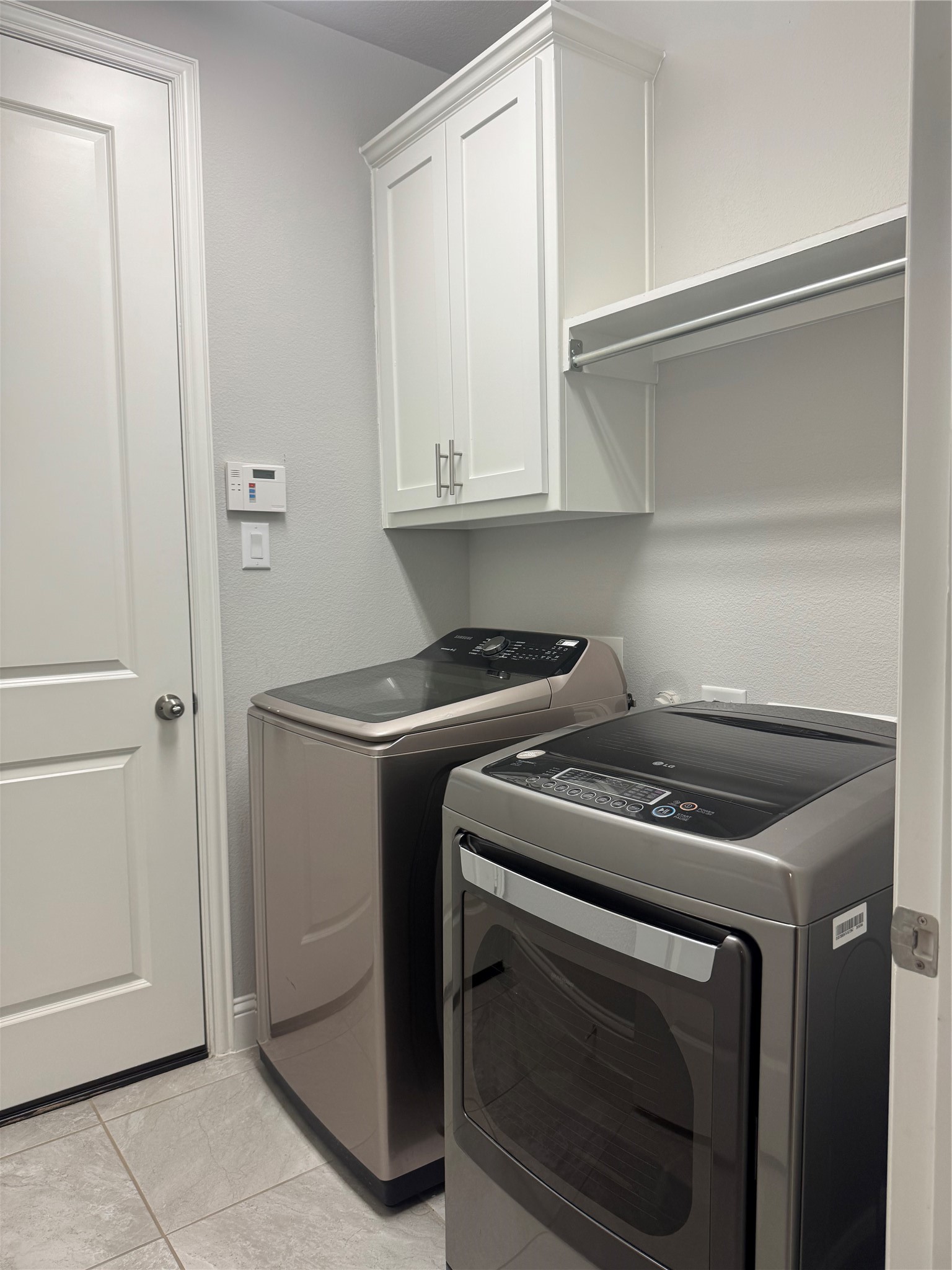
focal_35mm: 24
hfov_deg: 56.8
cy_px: 635
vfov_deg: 71.6
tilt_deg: -3.8
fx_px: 880
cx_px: 476
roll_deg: +1.9
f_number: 1.78
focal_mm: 6.76
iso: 125
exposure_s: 1/120
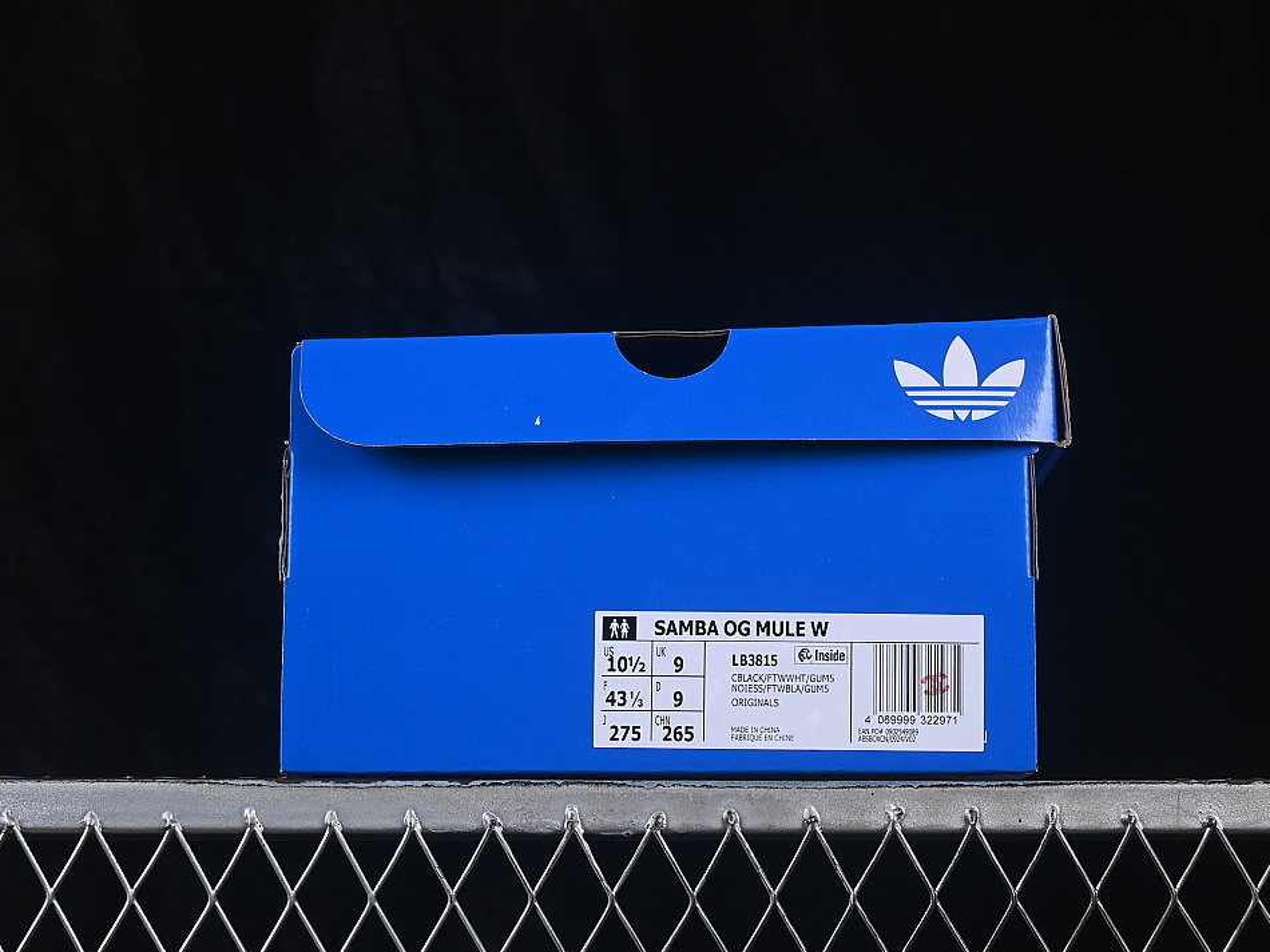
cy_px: 480
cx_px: 688
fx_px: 3008
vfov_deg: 18.0
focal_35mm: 82
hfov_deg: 23.8
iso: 160
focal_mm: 50
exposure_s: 1/80
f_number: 8
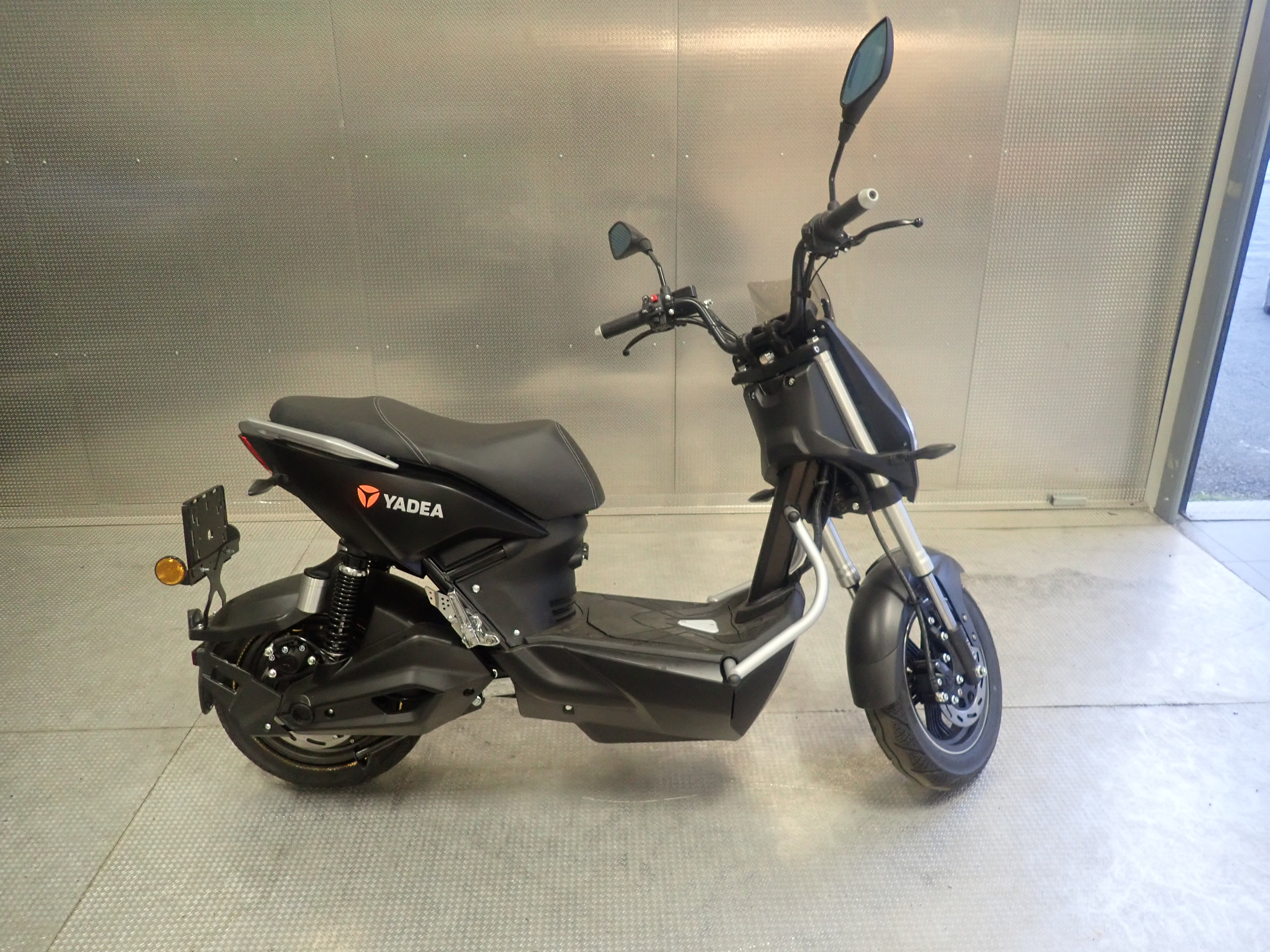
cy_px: 476
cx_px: 635
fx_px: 917
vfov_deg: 54.9
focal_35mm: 25
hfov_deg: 69.4
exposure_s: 1/50
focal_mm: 4.5
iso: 320
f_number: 2
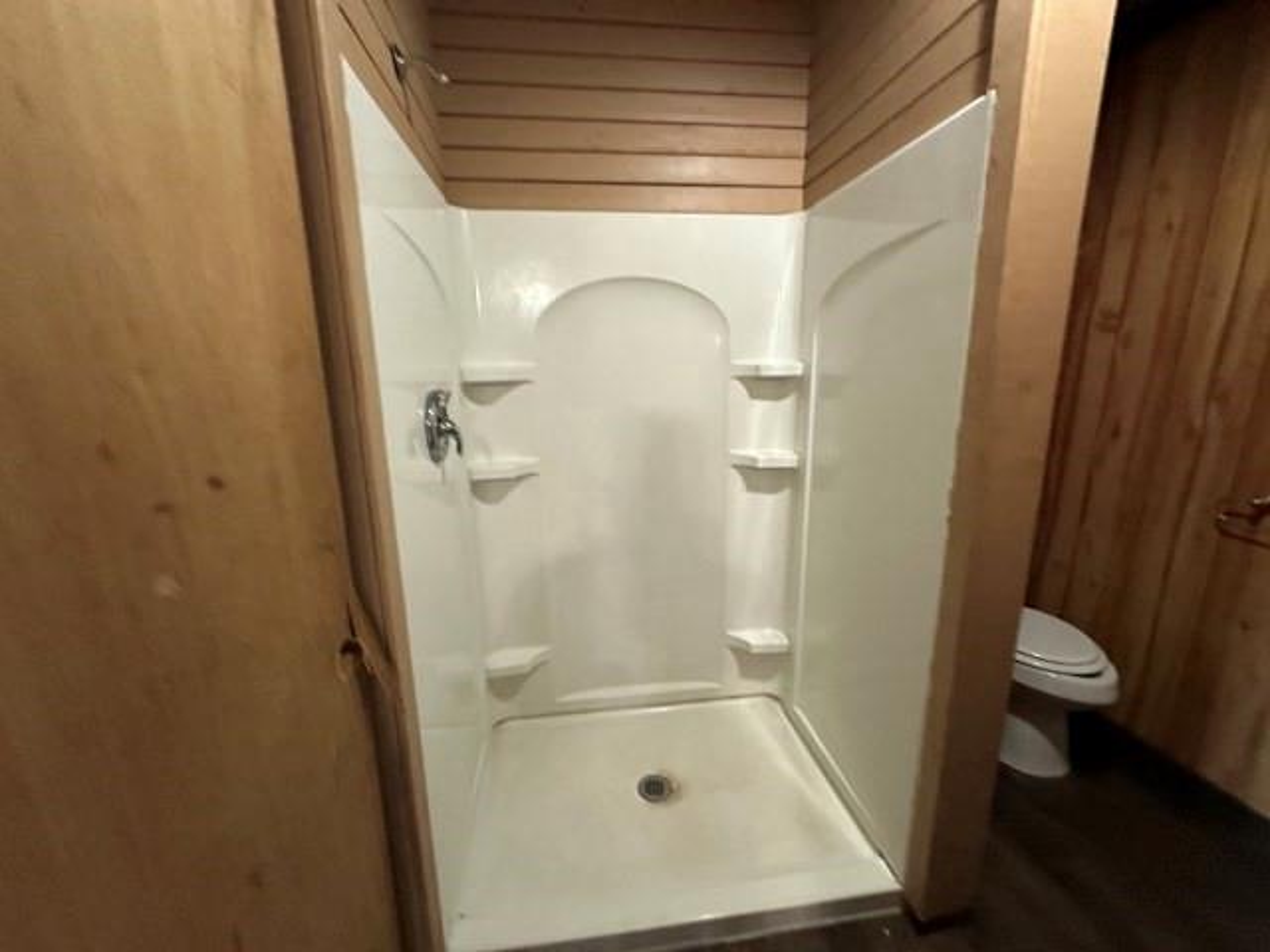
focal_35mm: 14
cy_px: 476
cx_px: 635
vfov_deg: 85.7
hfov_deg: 102.1
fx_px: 514
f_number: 2.2
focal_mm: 2.22
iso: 640
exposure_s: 1/60
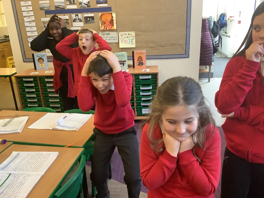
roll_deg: +2.0
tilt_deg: -20.8
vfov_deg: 45.4
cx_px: 132
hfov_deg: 58.4
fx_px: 236
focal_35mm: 31
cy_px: 99
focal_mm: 3.3
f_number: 2.4
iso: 320
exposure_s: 1/50
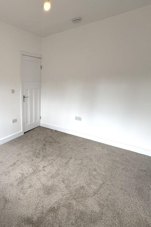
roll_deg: +1.5
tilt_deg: -14.9
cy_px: 115
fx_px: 126
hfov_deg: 56.6
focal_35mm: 20
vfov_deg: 84.0
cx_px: 27
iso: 40
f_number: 2.2
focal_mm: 2.22
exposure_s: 1/137
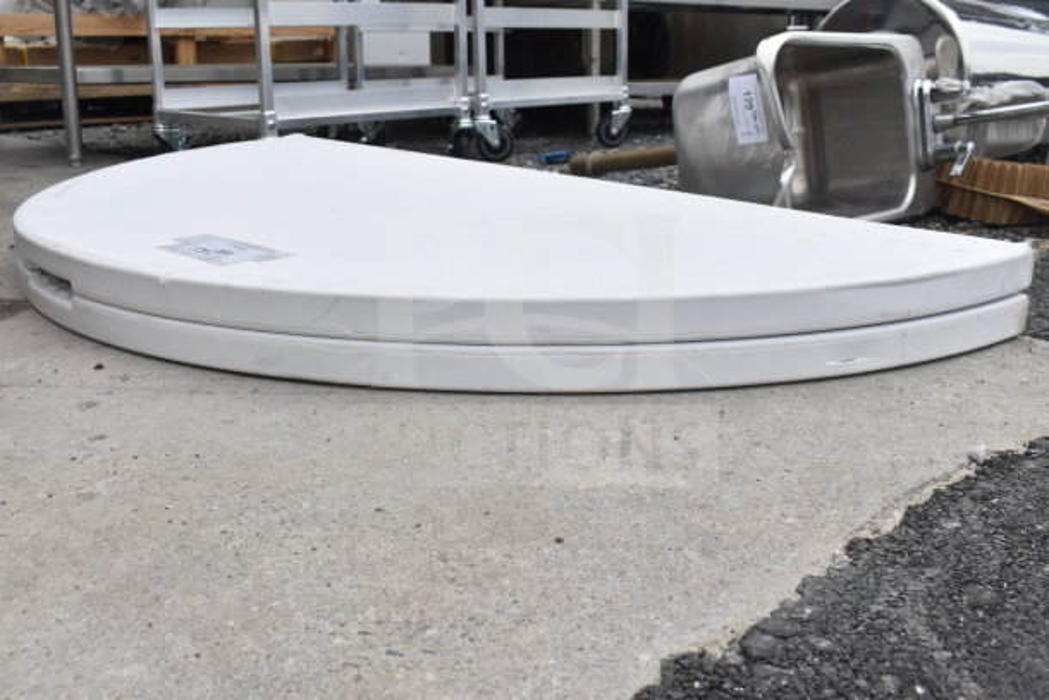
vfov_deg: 36.9
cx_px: 524
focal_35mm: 36
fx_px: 1049
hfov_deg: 53.1
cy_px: 350
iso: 200
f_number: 8
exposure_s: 1/250
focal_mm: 24
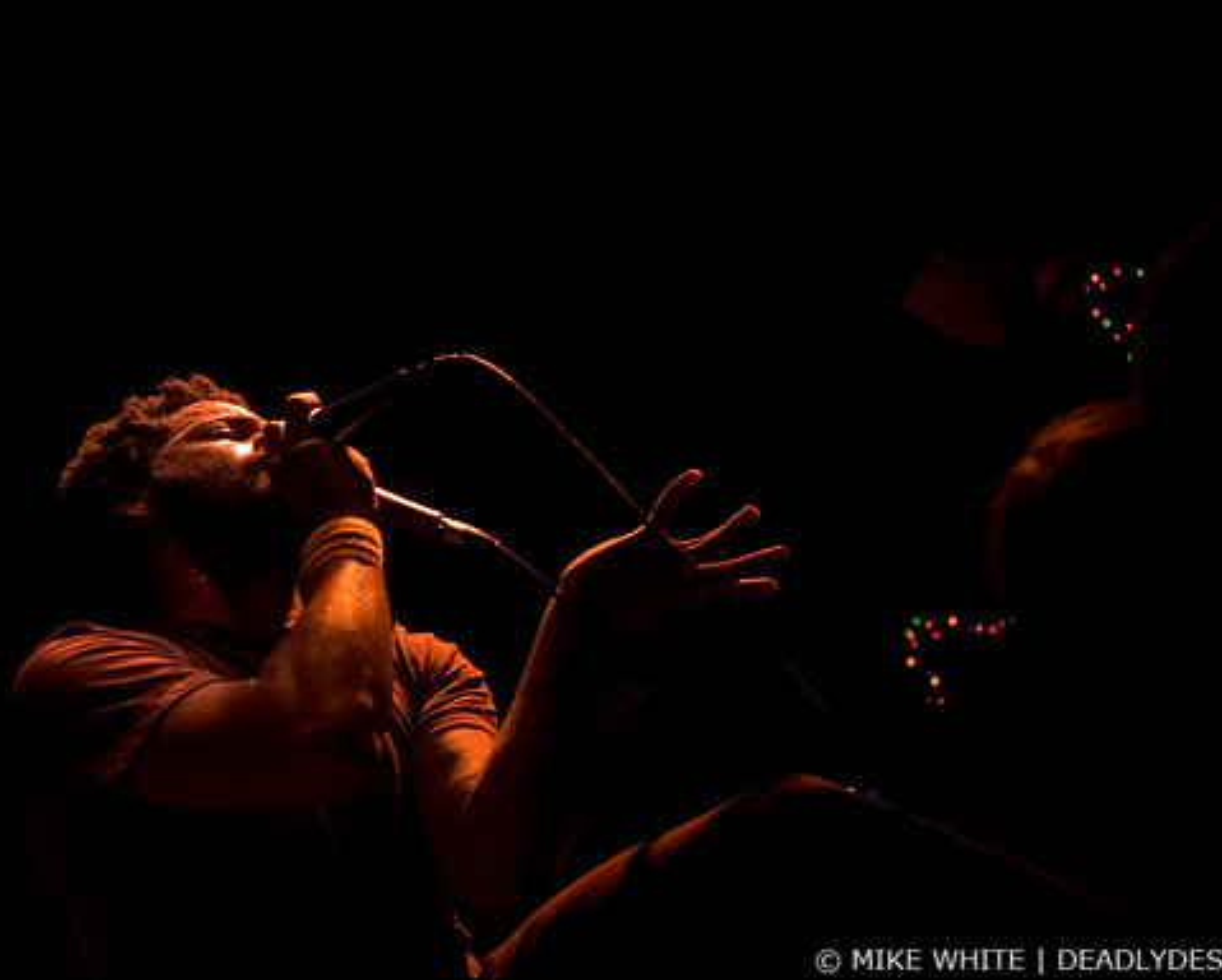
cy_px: 490
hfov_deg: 31.6
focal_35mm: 60
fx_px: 2156
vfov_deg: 25.6
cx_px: 643
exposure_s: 1/80
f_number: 2.8
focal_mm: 35
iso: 800
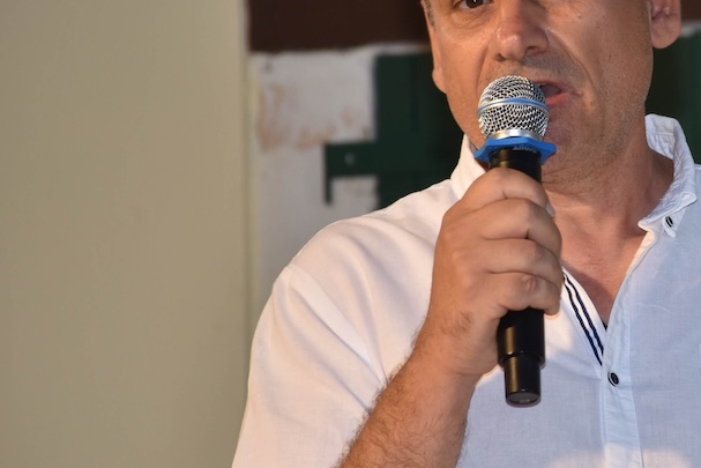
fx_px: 8628
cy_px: 192
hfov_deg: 4.6
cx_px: 628
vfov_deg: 3.1
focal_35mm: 443
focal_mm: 140
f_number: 5.6
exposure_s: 1/30
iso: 280
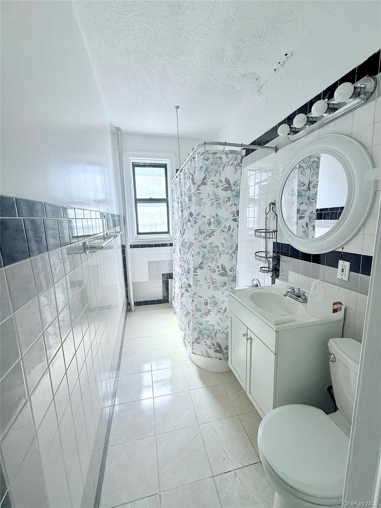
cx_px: 190
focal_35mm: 14
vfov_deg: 102.1
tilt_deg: -9.7
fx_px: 205
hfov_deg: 85.7
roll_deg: +0.3
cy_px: 254
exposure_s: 1/99
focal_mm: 2.22
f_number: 2.2
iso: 40
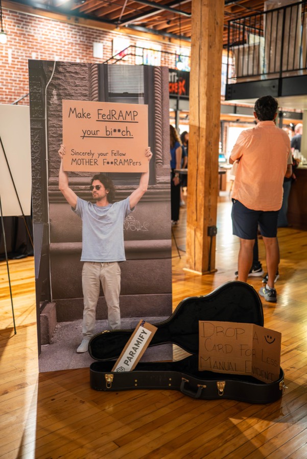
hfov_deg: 37.9
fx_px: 447
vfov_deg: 54.4
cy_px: 230
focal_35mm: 35
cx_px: 154
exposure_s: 1/250
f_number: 2
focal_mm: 35
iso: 8000
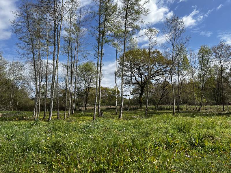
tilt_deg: +6.9
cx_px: 116
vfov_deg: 53.1
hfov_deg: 67.3
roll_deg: +1.3
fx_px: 174
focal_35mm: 26
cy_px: 86
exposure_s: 1/3876
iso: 50
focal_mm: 5.1
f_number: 1.6
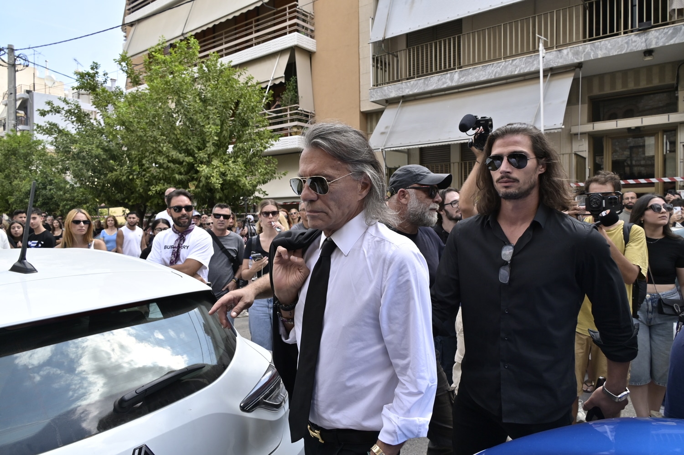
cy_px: 228
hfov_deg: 70.5
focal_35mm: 26
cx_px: 342
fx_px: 484
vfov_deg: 50.3
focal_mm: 25.5
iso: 640
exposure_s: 1/640
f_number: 8
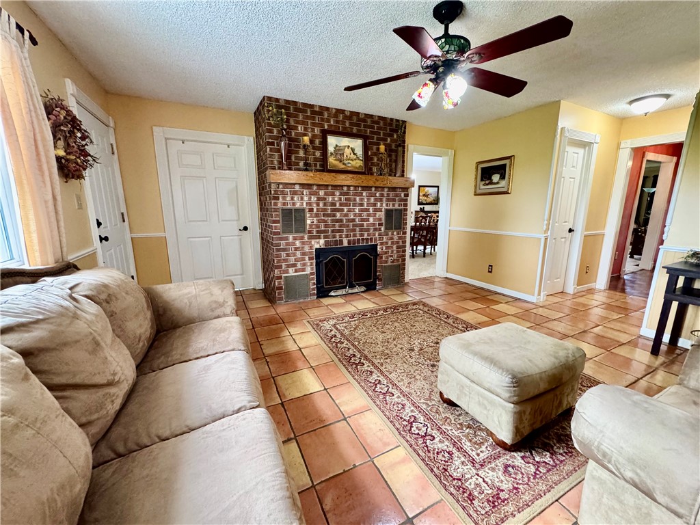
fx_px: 283
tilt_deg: -12.2
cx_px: 350
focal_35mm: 14
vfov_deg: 85.7
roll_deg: -0.2
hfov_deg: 102.1
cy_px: 262
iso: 500
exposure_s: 1/60
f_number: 2.2
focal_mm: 2.22
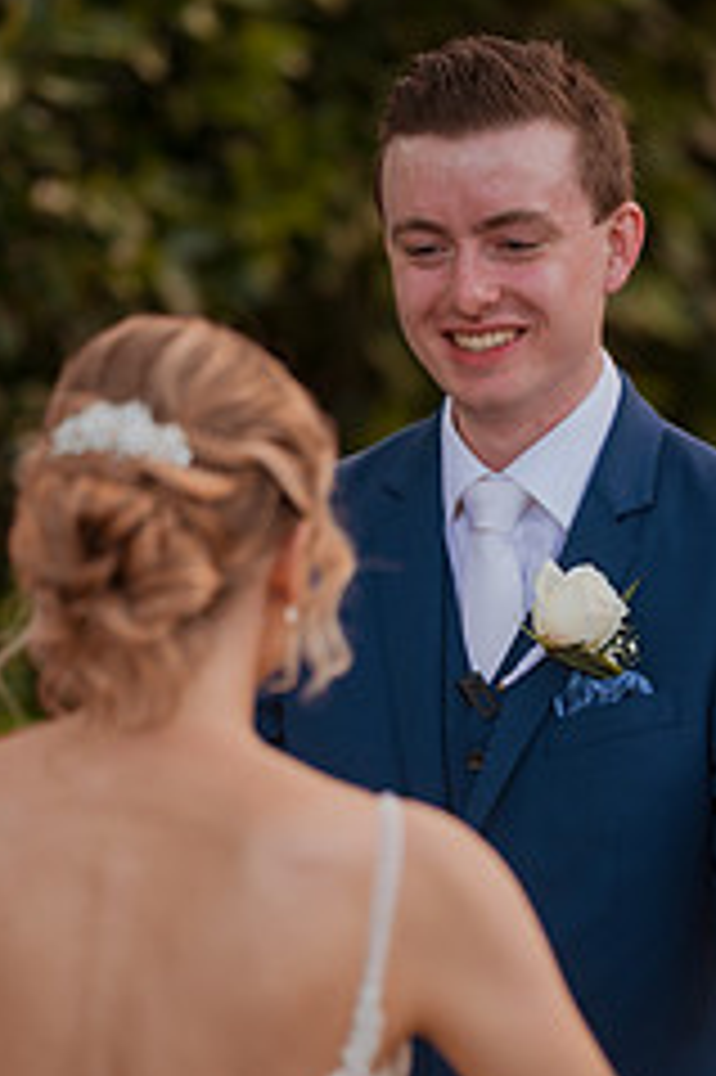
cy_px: 711
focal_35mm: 254
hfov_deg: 5.4
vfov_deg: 8.1
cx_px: 430
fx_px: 7588
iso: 320
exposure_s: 1/800
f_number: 1.8
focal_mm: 135
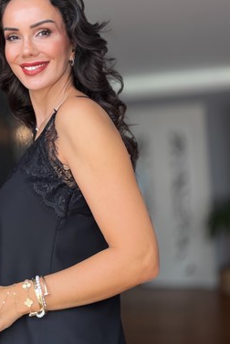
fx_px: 422
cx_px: 56
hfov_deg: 30.0
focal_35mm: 44
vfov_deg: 44.4
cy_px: 149
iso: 25
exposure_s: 1/121
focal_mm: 2.71
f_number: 1.9
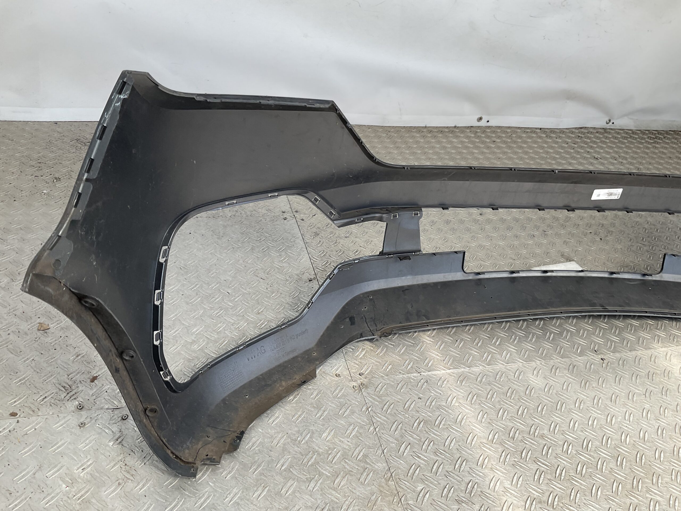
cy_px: 256
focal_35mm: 29
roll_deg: -12.6
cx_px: 340
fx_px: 571
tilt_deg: -34.4
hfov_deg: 61.7
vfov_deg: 48.2
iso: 16
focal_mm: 3
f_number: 1.8
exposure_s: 1/222
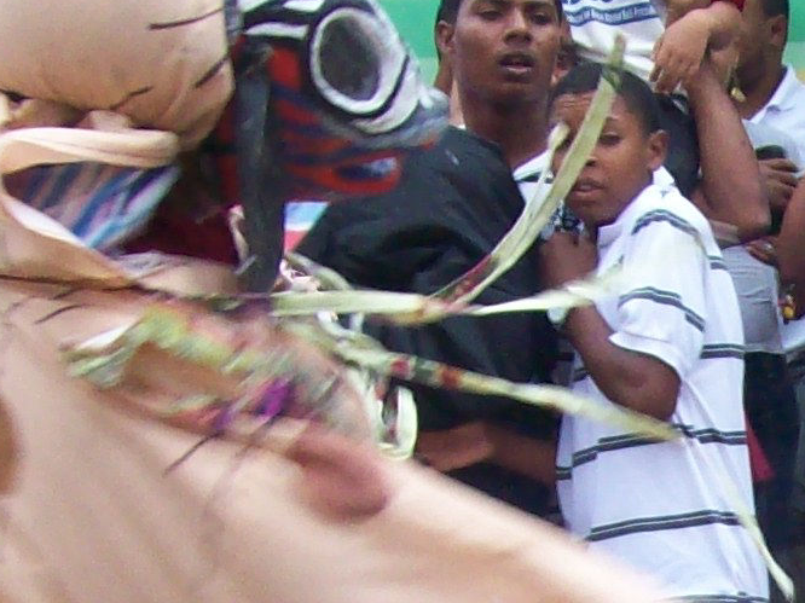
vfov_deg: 9.3
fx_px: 3580
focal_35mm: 154
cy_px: 945
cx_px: 1203
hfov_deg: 12.2
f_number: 2.7
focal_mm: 6
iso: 176
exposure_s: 1/64
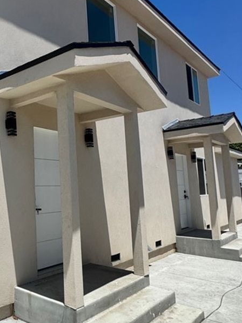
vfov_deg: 56.8
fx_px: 298
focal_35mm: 32
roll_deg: +1.3
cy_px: 158
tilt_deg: +4.4
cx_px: -26
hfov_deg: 36.9
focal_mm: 2.22
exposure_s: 1/2985
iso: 50
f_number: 2.2
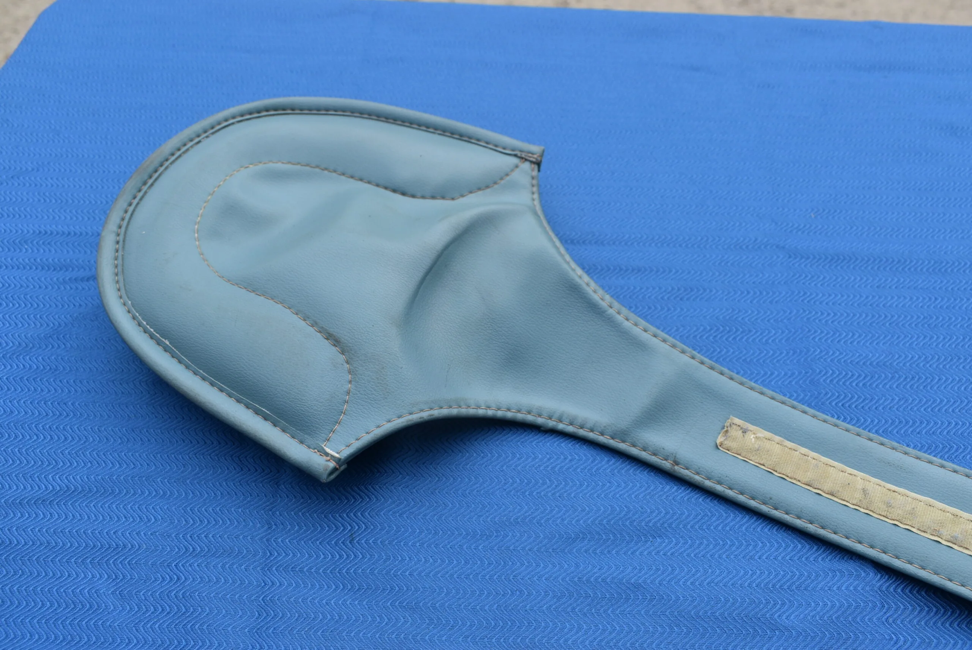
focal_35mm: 33
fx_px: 892
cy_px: 325
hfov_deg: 57.2
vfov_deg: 40.0
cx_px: 486
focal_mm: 22
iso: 200
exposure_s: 1/400
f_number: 8
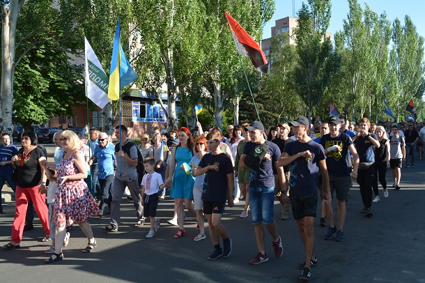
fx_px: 496
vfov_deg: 31.9
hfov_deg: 46.4
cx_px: 212
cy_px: 142
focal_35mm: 42
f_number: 8
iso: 200
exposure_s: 1/250
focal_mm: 28
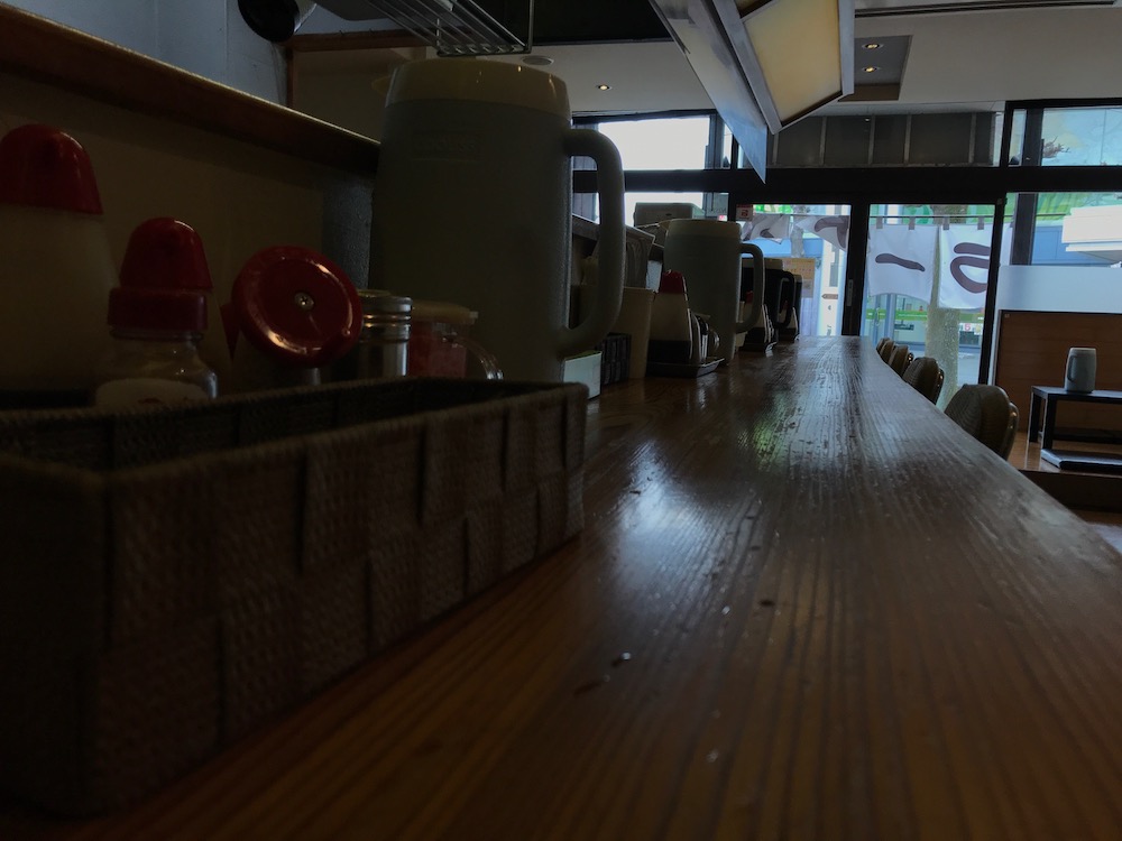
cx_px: 561
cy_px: 420
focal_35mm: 28
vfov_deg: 49.7
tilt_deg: -6.0
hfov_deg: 63.4
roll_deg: -2.1
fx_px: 908
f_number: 1.8
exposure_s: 1/120
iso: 25
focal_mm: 3.99
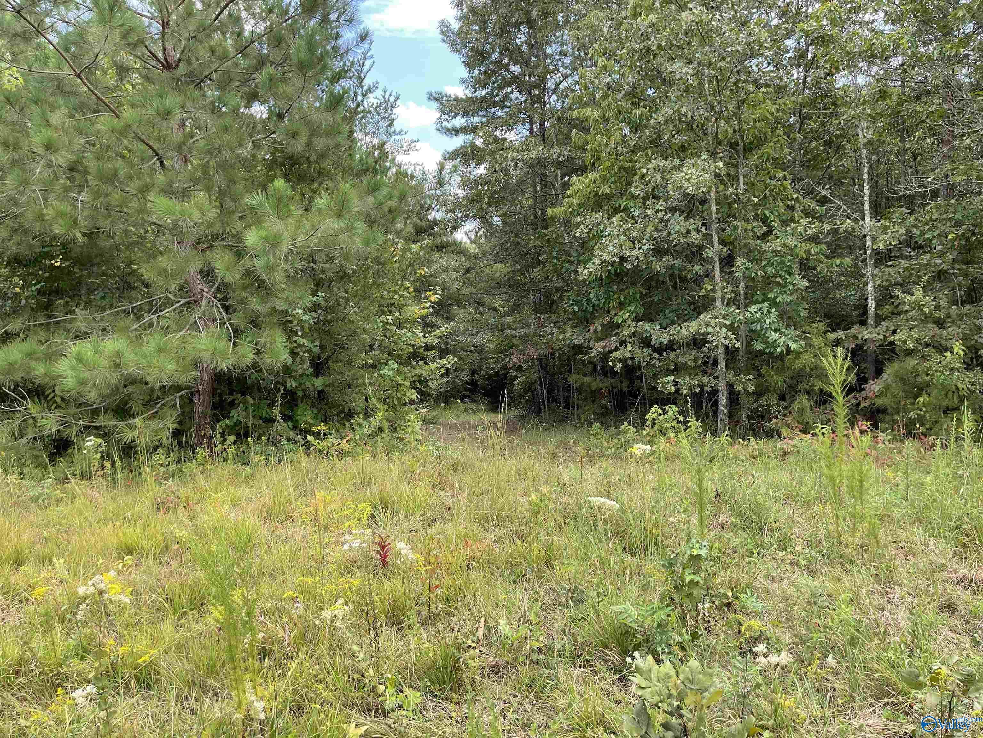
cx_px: 492
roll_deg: -1.2
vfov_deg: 54.9
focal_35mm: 25
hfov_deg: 69.4
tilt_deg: -0.2
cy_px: 369
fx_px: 710
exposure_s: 1/406
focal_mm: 5.1
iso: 32
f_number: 1.6
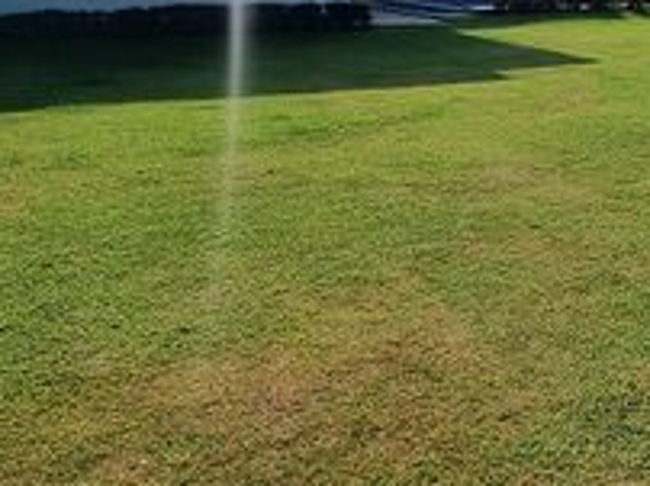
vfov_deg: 32.6
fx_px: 806
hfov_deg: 38.0
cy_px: 97
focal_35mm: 43
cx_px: 681
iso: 50
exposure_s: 1/4272
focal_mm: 2.2
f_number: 2.2
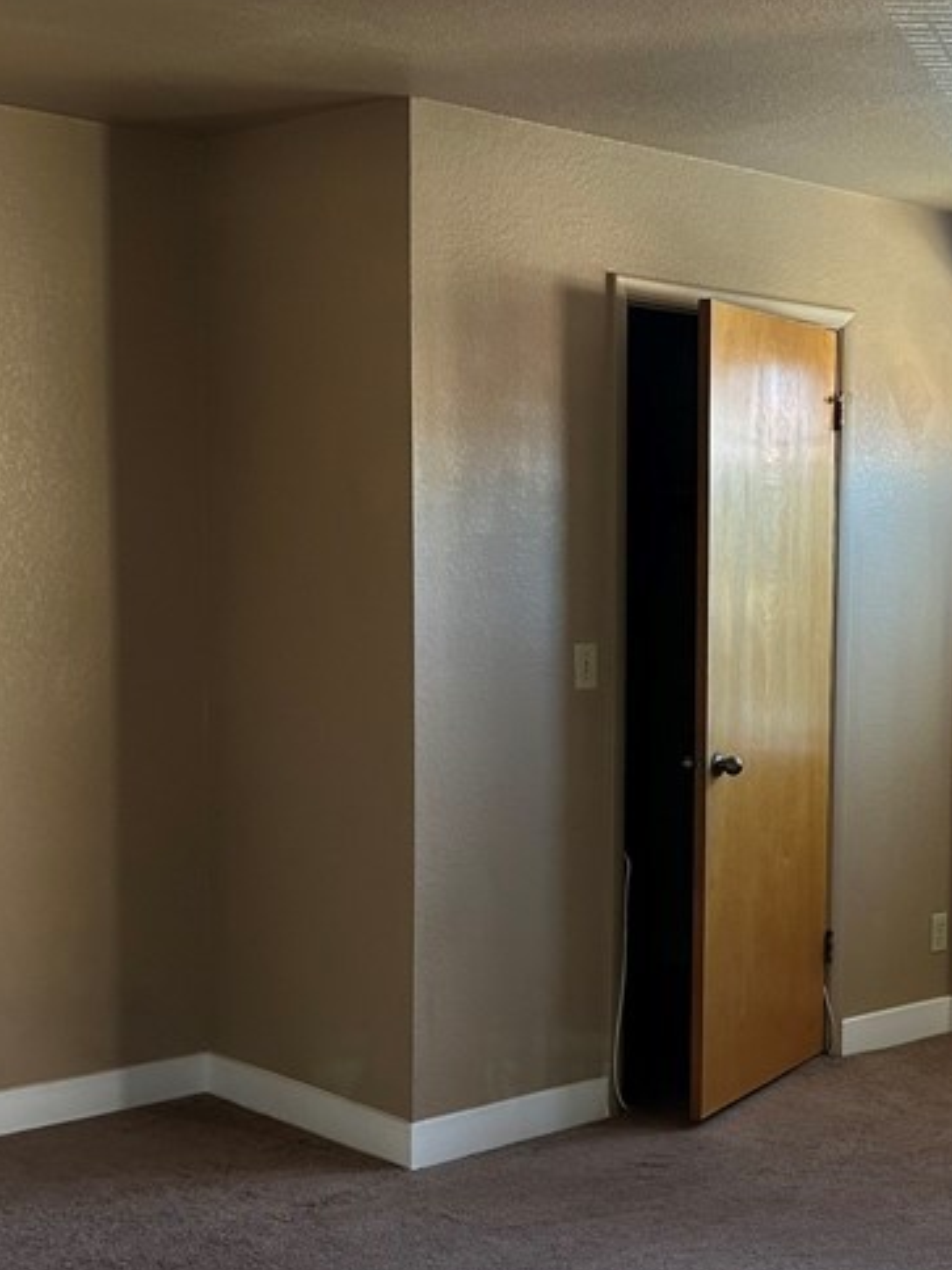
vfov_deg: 34.8
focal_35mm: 55
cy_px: 764
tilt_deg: -5.0
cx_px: 823
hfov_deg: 25.9
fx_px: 2017
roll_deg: -1.2
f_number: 1.5
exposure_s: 1/101
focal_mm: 5.7
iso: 125
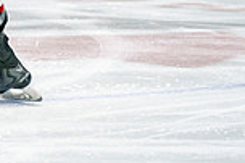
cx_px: -102
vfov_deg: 2.1
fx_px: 4521
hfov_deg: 3.1
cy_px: -159
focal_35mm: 665
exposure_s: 1/640
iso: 1000
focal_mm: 140
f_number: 2.8
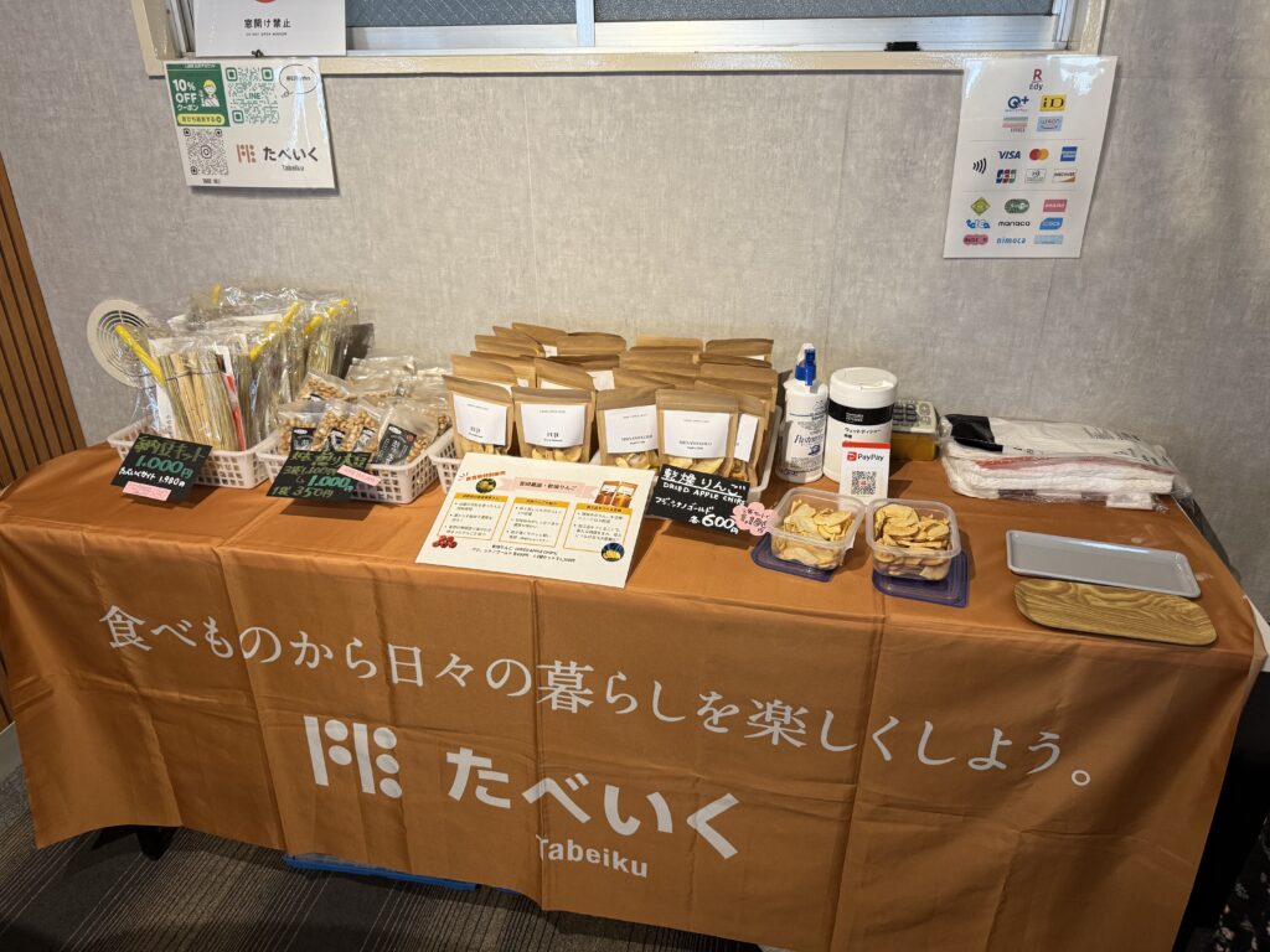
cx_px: 635
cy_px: 476
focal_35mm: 24
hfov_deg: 71.6
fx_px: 881
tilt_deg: -25.7
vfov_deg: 56.8
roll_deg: +0.8
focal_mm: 6.76
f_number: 1.78
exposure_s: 1/50
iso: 160
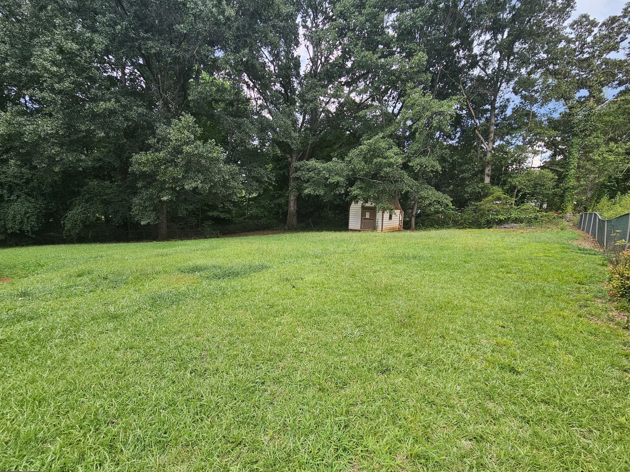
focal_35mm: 14
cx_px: 301
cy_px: 242
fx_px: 255
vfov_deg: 85.6
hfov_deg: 102.0
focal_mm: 2.2
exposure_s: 1/399
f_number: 2.2
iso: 50
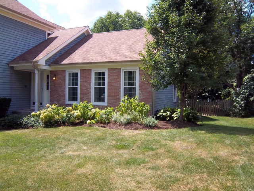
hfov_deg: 63.4
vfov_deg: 49.7
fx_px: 205
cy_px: 96
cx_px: 127
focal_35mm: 28
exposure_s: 1/400
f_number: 3.5
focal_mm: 5.05
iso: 64
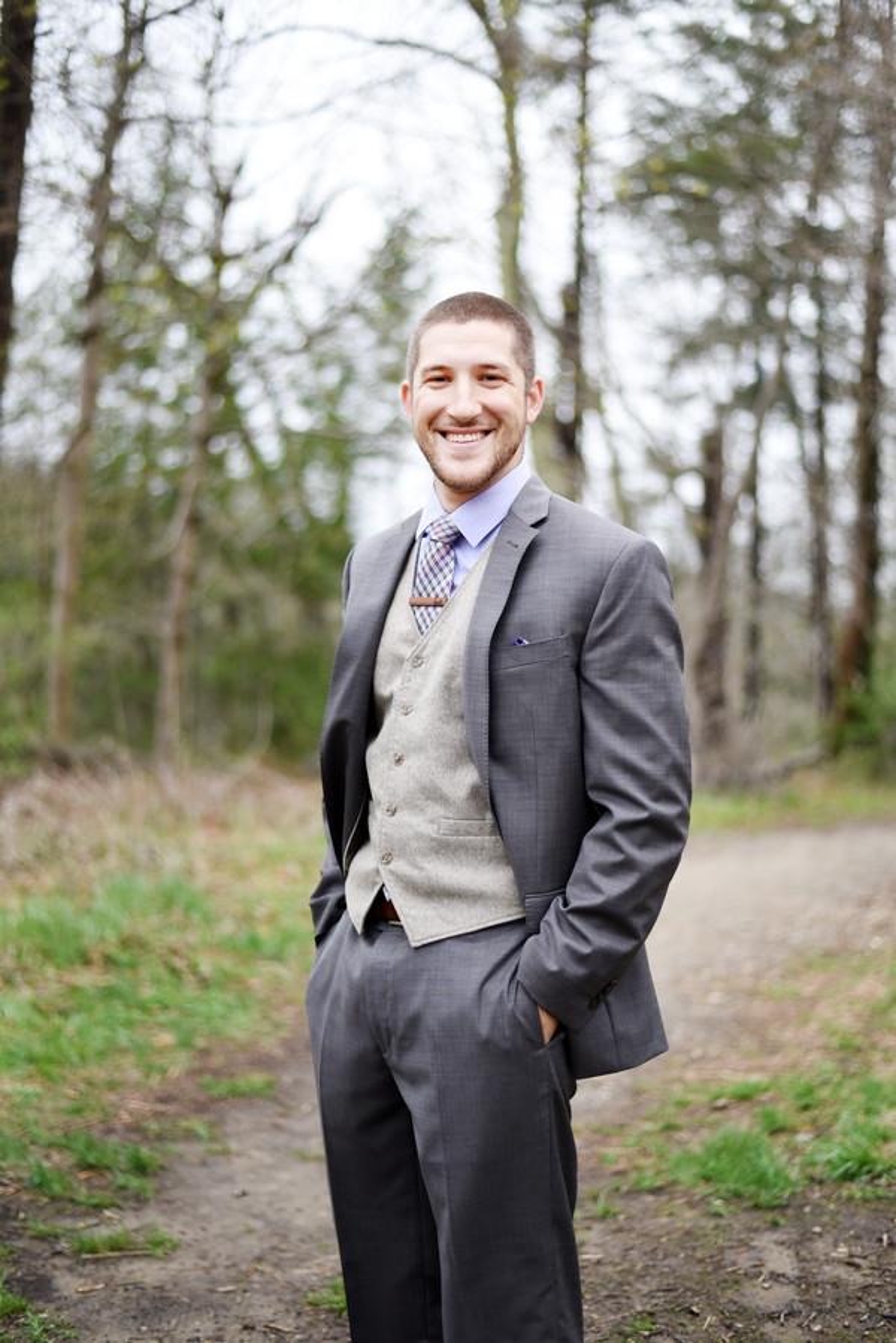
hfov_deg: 27.0
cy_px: 672
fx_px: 1865
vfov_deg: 39.6
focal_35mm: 50
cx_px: 448
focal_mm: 50
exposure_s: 1/4000
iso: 640
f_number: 1.8
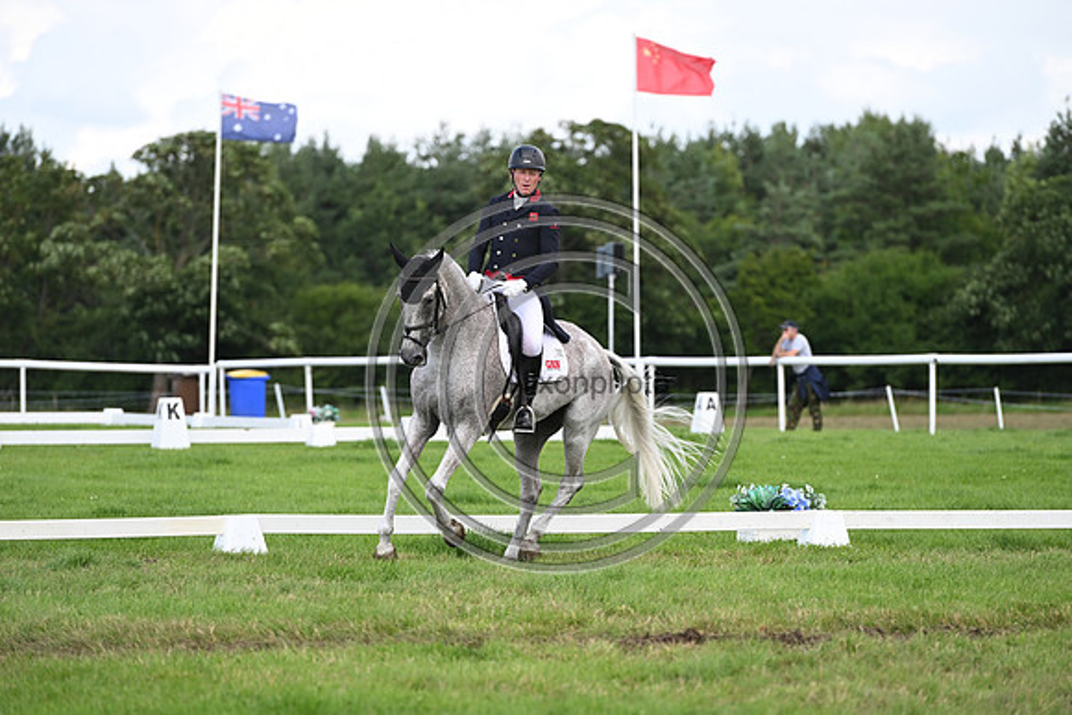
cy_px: 358
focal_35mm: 200
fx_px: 5957
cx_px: 536
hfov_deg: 10.3
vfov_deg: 6.9
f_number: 4
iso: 280
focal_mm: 200
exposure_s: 1/1250
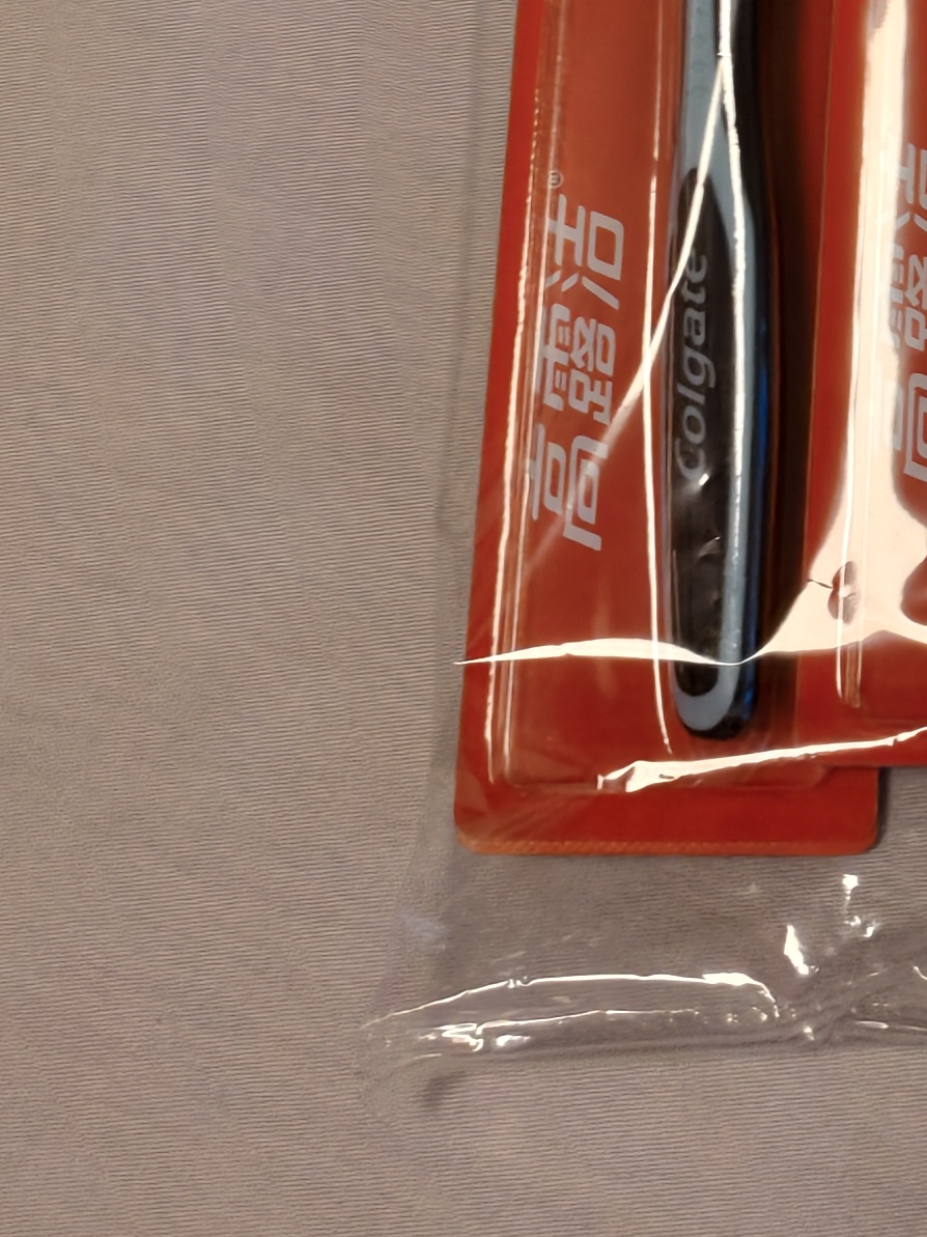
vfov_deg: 23.1
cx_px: 1219
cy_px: -146
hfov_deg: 17.5
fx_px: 2822
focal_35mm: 79
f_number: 1.88
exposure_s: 1/100
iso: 81
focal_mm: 5.56
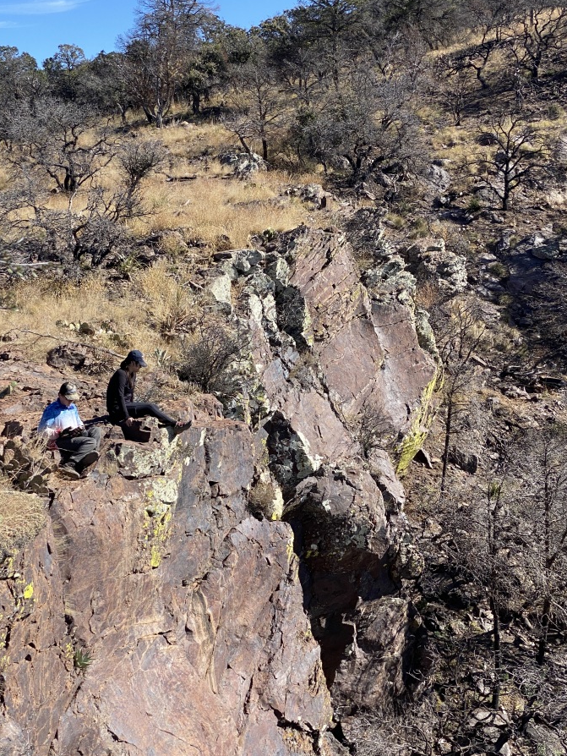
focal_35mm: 62
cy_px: 392
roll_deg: +5.5
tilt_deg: -9.5
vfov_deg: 31.2
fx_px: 1353
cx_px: 263
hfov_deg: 23.7
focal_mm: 6
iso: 20
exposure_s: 1/1020
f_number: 2
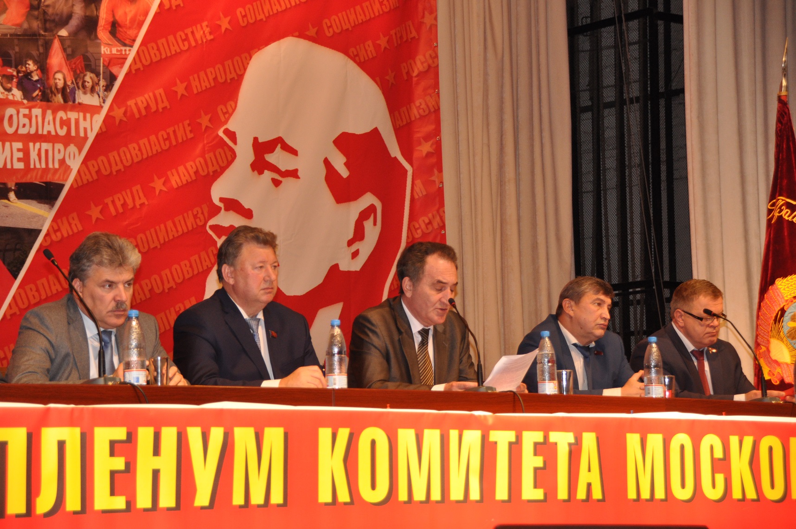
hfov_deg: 21.9
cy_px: 264
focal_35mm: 93
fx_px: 2054
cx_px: 398
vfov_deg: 14.7
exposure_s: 1/125
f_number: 4.8
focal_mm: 62
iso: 800
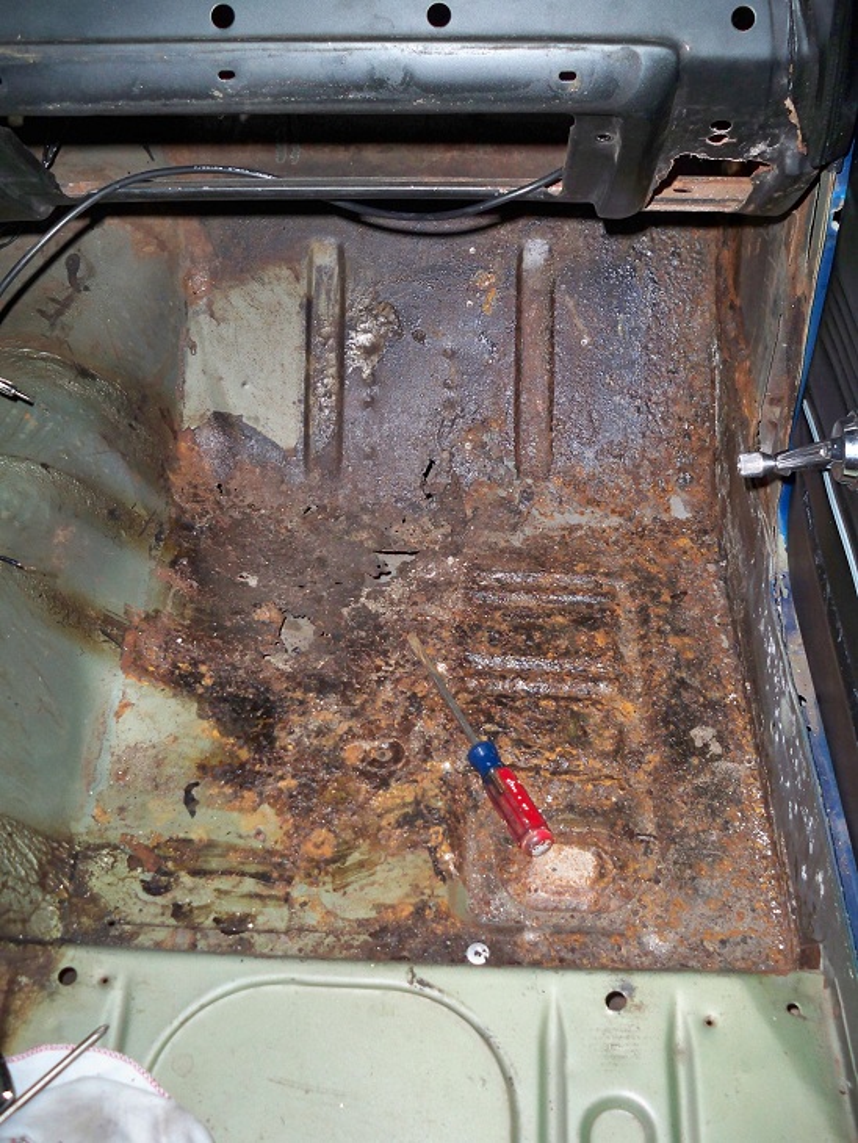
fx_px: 1156
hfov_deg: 40.7
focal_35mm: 35
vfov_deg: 52.6
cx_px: 429
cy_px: 572
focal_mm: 6.3
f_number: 3.1
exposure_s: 1/60
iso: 200
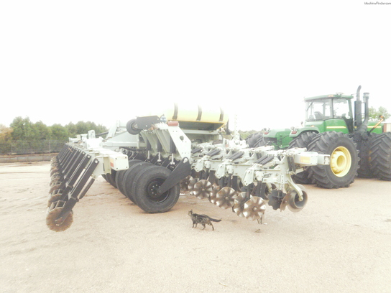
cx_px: 196
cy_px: 146
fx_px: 294
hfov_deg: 67.3
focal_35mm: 26
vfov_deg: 53.1
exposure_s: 1/160
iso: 800
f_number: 7.8
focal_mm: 4.65
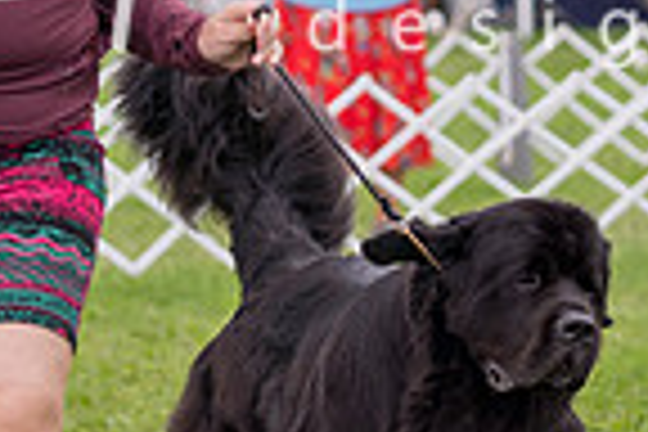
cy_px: 164
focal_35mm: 327
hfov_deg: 6.3
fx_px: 5886
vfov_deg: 4.2
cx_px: 162
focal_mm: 81
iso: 100
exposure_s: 1/1000
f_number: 2.8
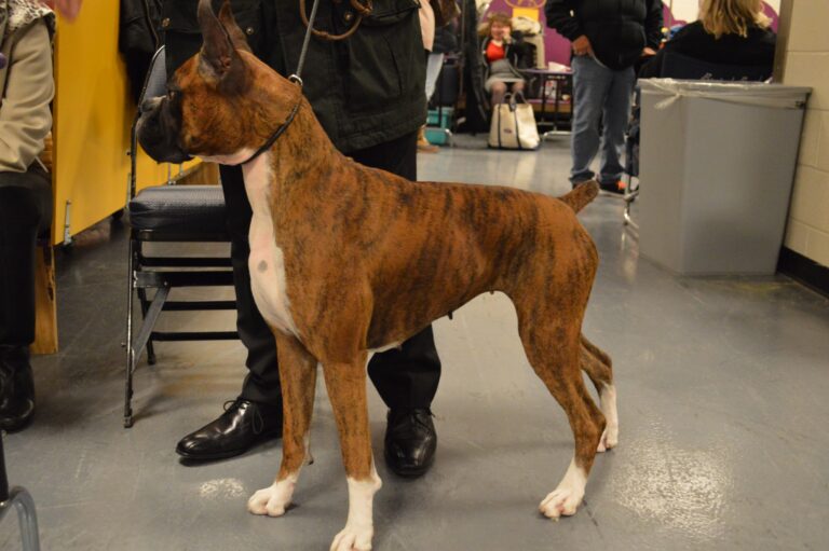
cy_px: 276
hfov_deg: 46.4
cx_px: 414
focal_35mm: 42
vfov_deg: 31.9
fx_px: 967
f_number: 4.5
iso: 3200
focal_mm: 28
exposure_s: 1/50
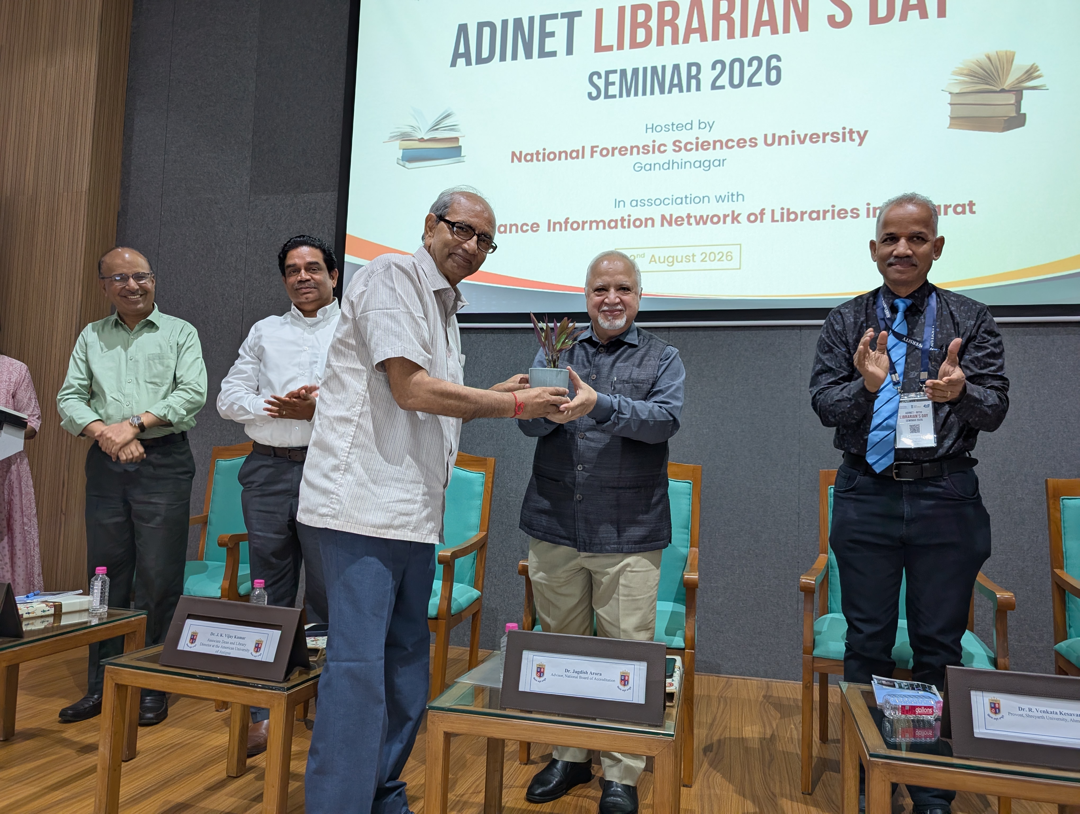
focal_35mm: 24
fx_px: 750
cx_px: 540
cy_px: 407
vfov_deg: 56.9
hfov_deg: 71.5
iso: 199
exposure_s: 1/55.2
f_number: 1.68
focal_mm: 6.9
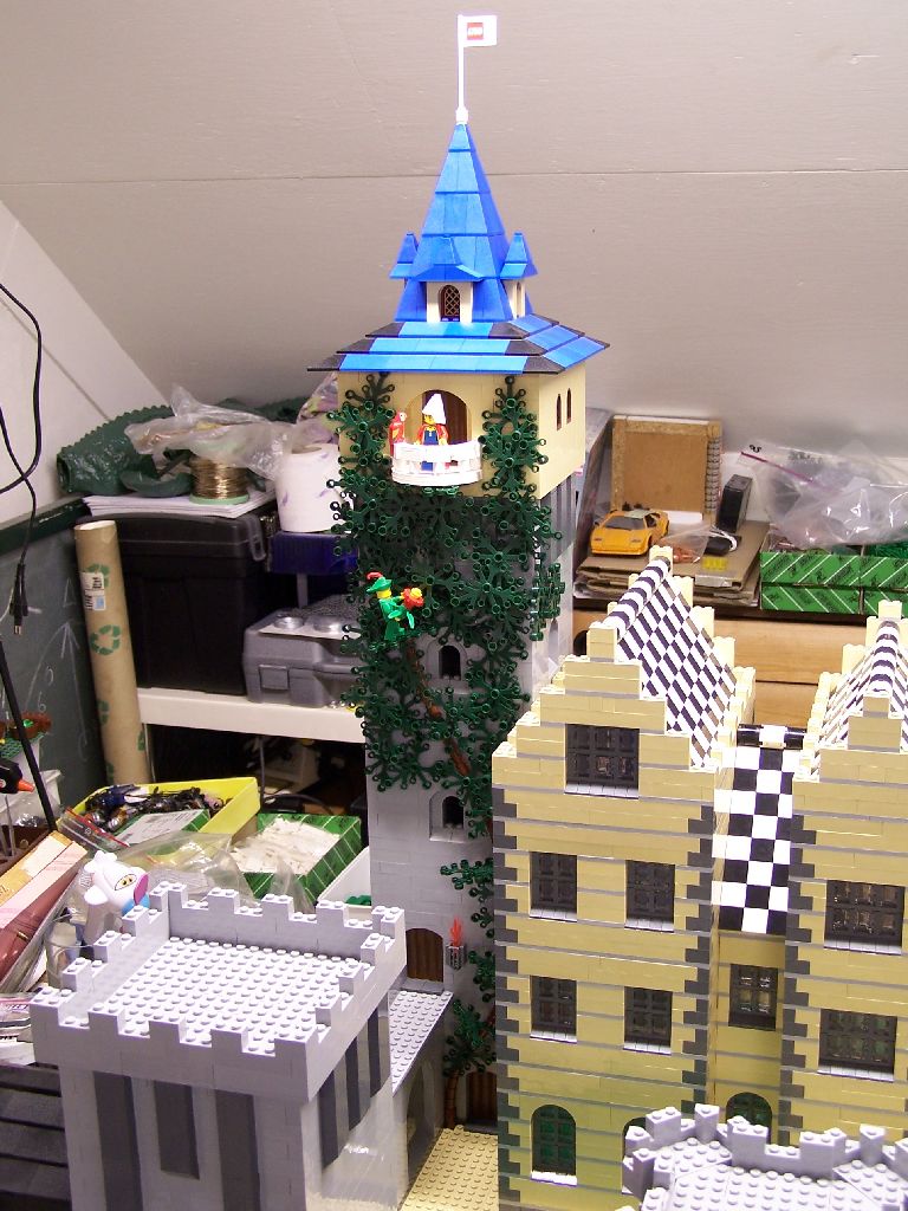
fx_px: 1679
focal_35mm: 48
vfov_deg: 39.7
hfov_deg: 30.3
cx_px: 454
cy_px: 606
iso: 80
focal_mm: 8
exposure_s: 1/4
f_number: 3
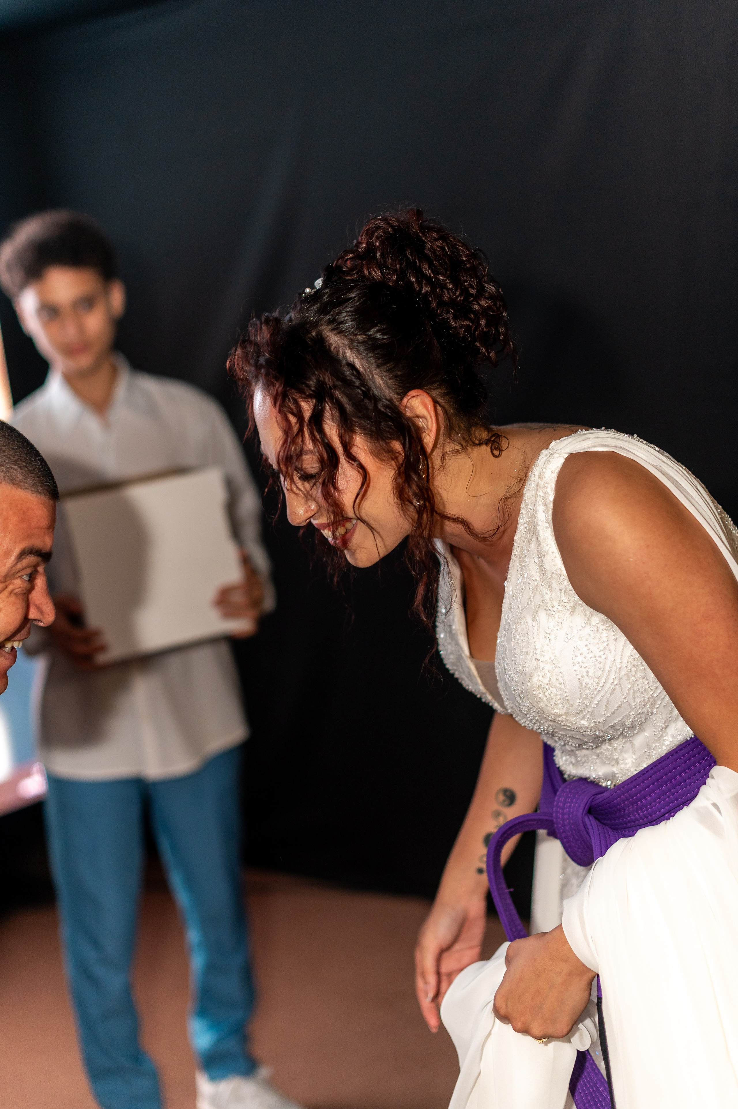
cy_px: 554
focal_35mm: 50
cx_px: 369
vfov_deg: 39.6
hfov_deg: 27.0
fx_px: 1540
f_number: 1.8
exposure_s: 1/200
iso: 800
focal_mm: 50
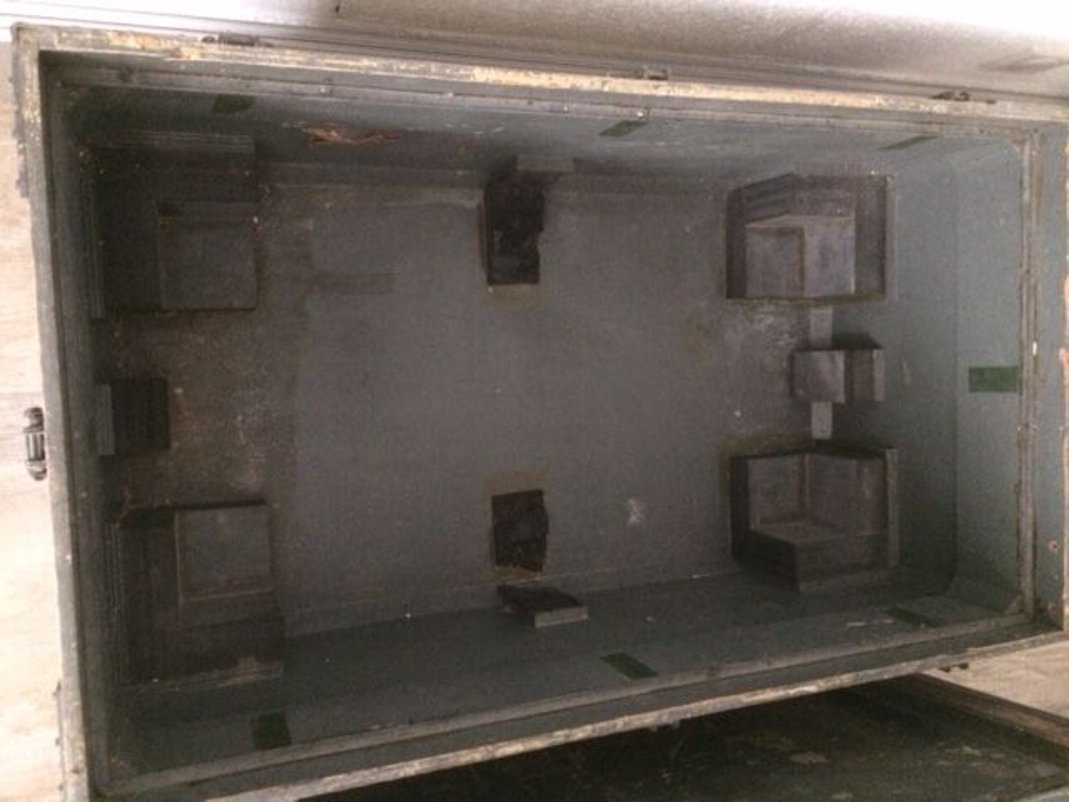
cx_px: 534
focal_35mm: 29
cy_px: 401
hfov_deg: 61.7
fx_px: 896
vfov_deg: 48.2
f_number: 2.2
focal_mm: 4.15
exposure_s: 1/17
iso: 500
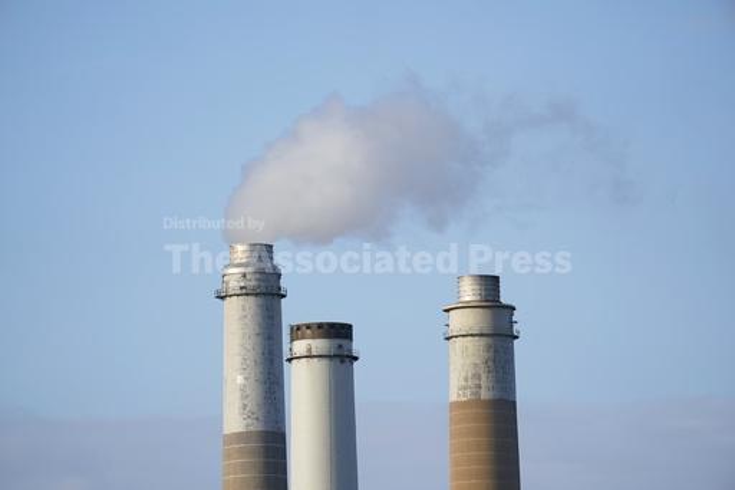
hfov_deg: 5.2
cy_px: 245
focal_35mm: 400
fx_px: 8164
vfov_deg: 3.4
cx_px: 368
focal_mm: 400
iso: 400
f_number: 5.6
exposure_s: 1/1600
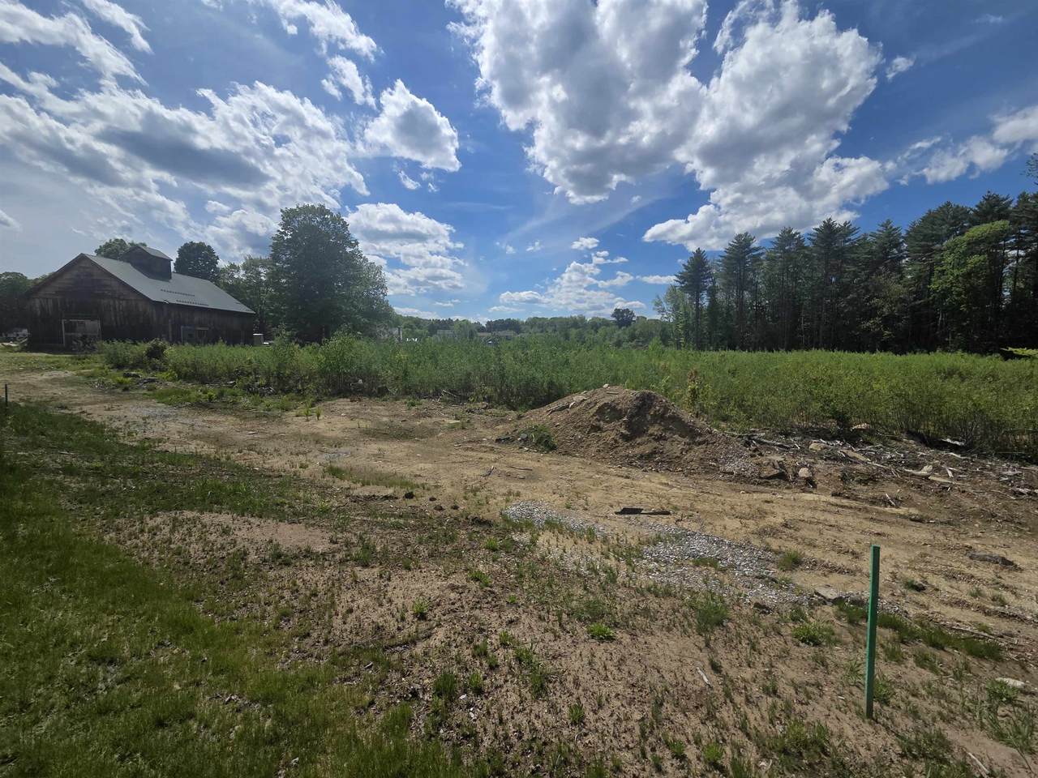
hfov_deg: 106.2
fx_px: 390
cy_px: 389
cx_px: 519
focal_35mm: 13
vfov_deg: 89.9
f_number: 2.2
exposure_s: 1/3913
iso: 50
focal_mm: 2.2
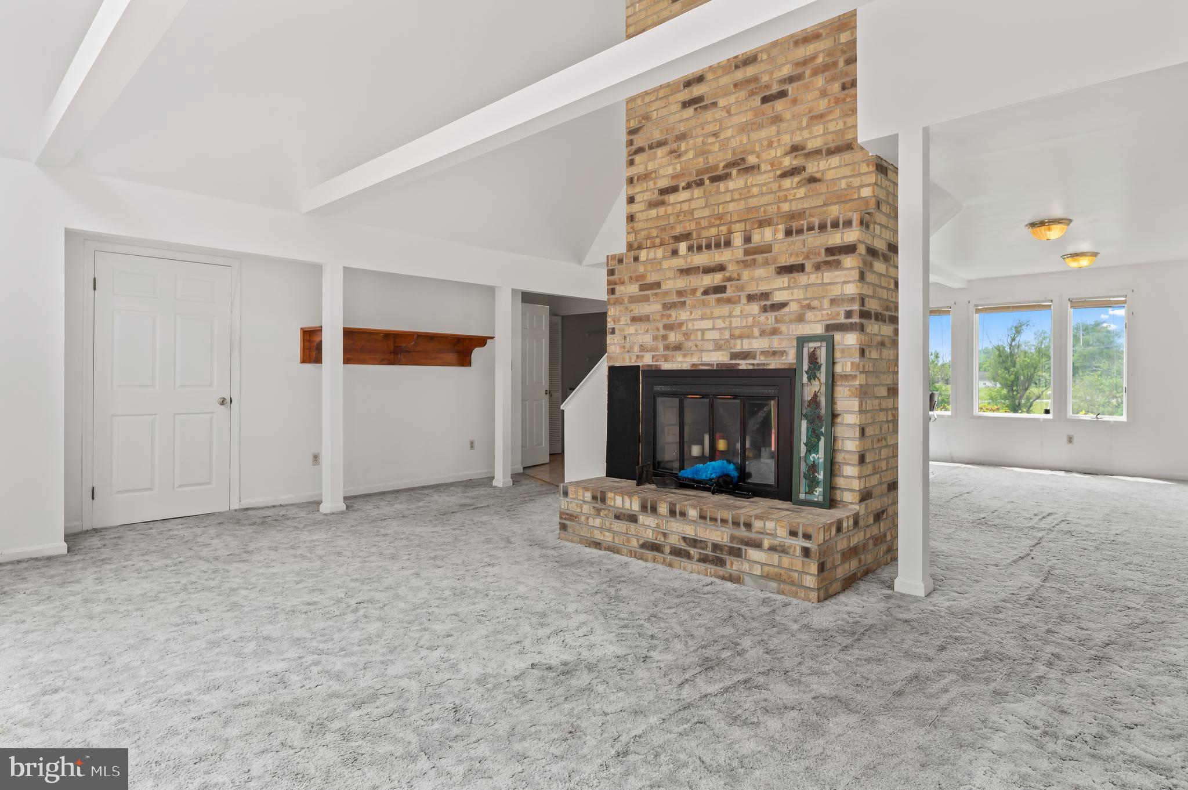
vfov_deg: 64.5
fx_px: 626
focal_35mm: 19
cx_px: 594
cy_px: 395
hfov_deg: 87.0
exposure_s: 1/3
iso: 100
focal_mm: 19
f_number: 8
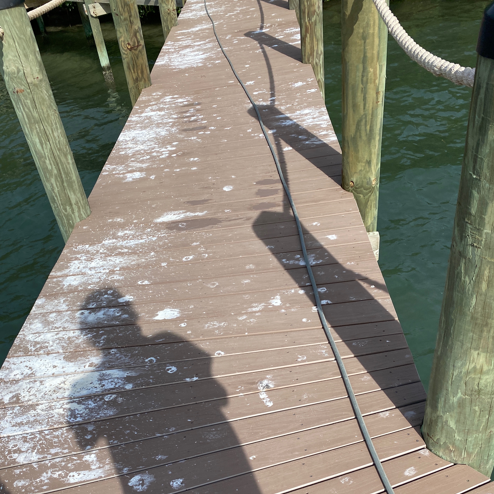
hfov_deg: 49.7
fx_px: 533
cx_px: 229
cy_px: 352
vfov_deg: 48.4
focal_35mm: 33
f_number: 1.8
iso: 32
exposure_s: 1/3040
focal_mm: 4.25
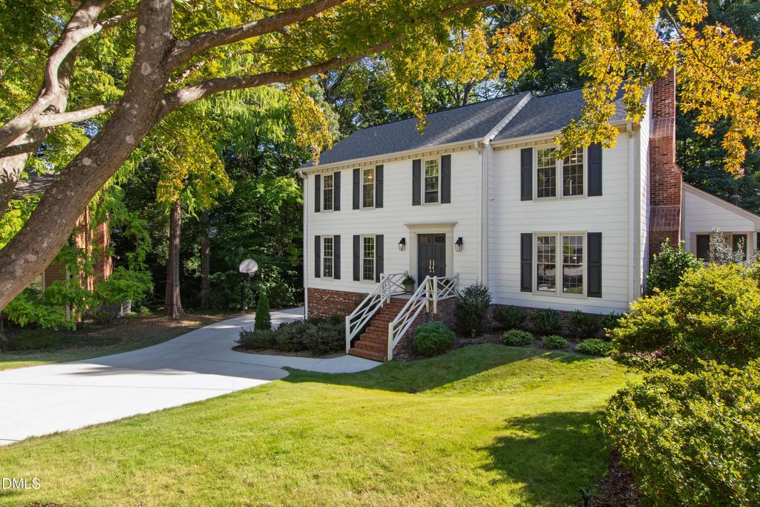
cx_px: 380
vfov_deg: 63.2
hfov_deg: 85.4
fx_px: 412
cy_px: 254
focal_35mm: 20
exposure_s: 1/50
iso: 200
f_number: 9
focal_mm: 13
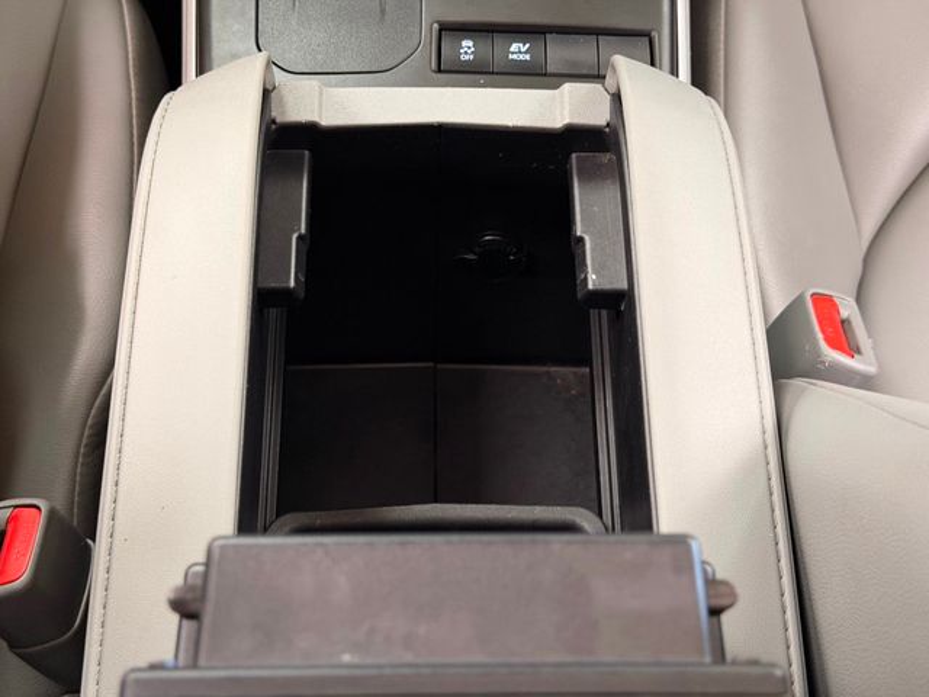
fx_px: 1288
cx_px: 464
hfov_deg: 39.7
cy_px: 348
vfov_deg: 30.3
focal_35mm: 48
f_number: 1.78
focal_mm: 6.76
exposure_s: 1/40
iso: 320
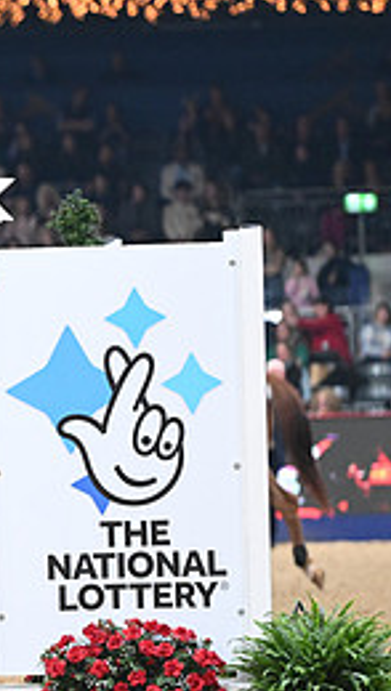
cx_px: -327
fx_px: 7711
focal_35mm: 420
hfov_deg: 2.9
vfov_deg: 5.1
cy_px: 296
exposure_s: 1/800
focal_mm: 180
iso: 6400
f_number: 3.5
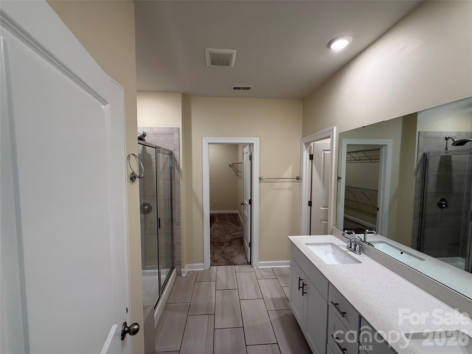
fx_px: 191
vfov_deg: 85.7
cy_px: 177
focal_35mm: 14
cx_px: 236
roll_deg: +0.0
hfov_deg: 102.1
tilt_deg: -1.6
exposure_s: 1/120
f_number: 2.2
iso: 200
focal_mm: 2.22
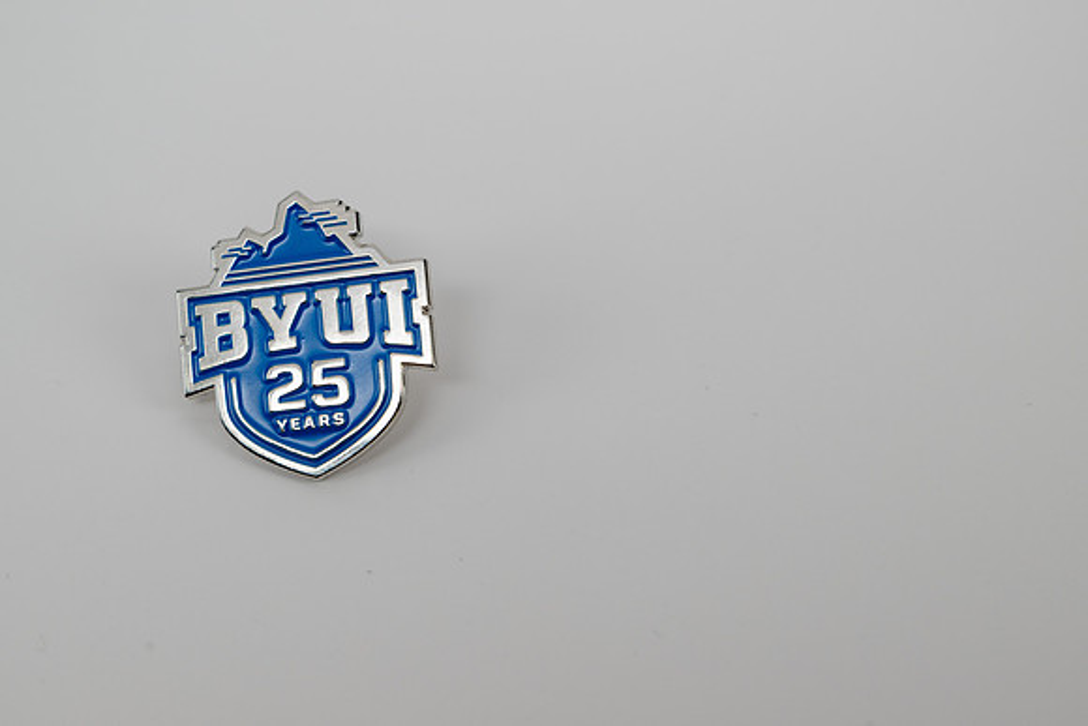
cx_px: 544
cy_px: 363
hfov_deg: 28.8
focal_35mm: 70
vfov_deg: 19.5
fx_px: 2116
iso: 200
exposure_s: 1/50
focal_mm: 70
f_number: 8
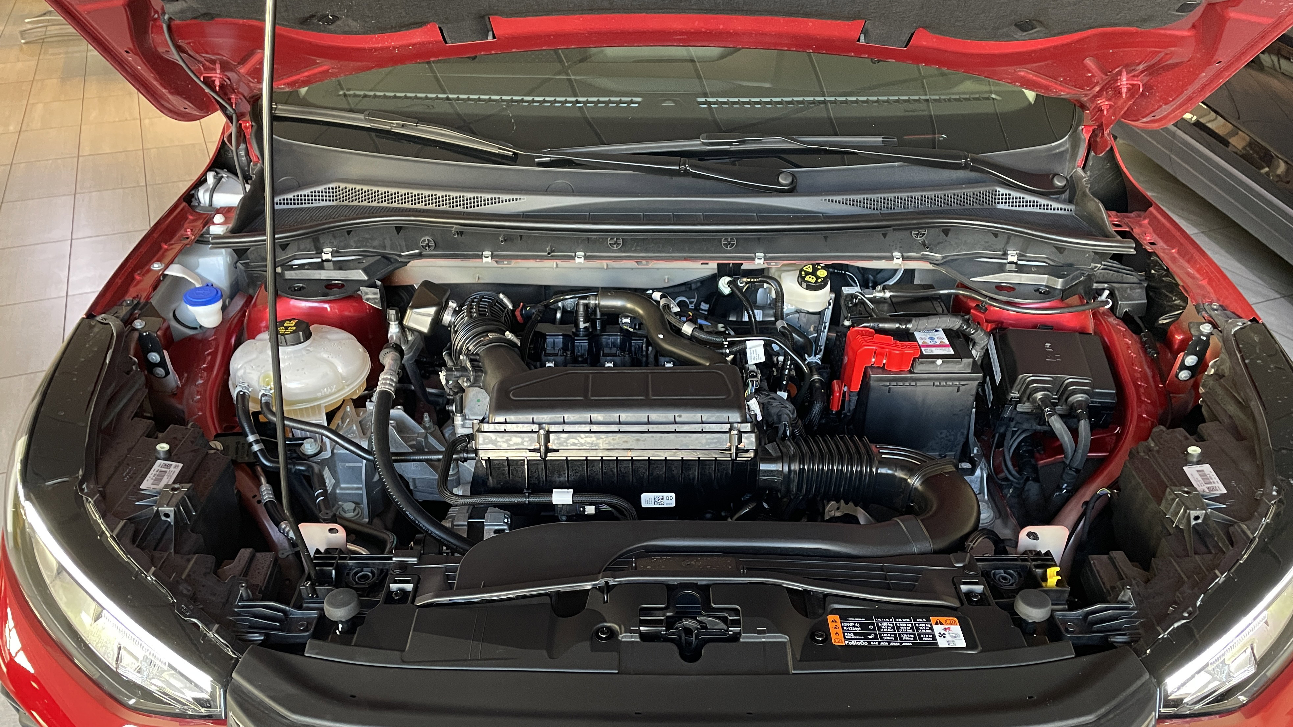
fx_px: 994
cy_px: 443
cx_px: 646
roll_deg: +0.2
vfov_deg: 40.0
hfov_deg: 66.1
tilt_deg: -34.2
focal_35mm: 29
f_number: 1.6
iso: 400
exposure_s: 1/58
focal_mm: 4.2
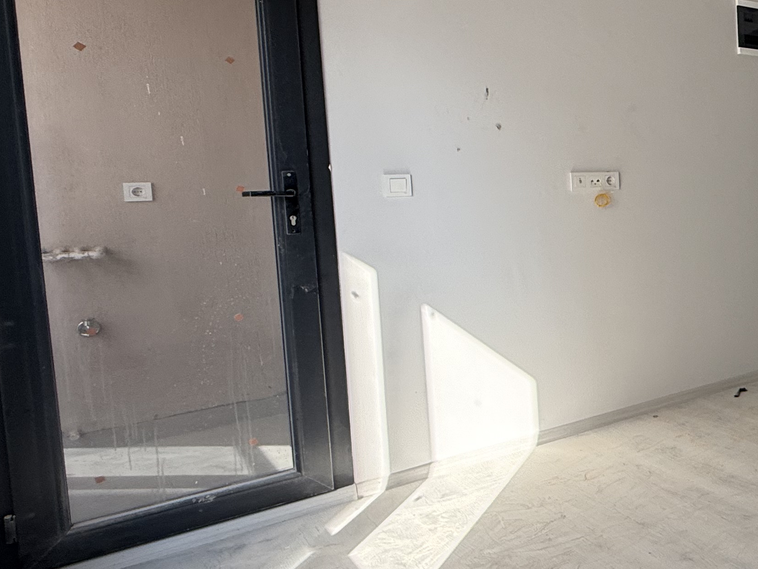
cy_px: 222
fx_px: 745
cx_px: 914
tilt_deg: -4.0
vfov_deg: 41.6
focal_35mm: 34
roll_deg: +1.0
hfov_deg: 39.0
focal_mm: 2.22
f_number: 2.2
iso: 64
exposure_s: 1/104
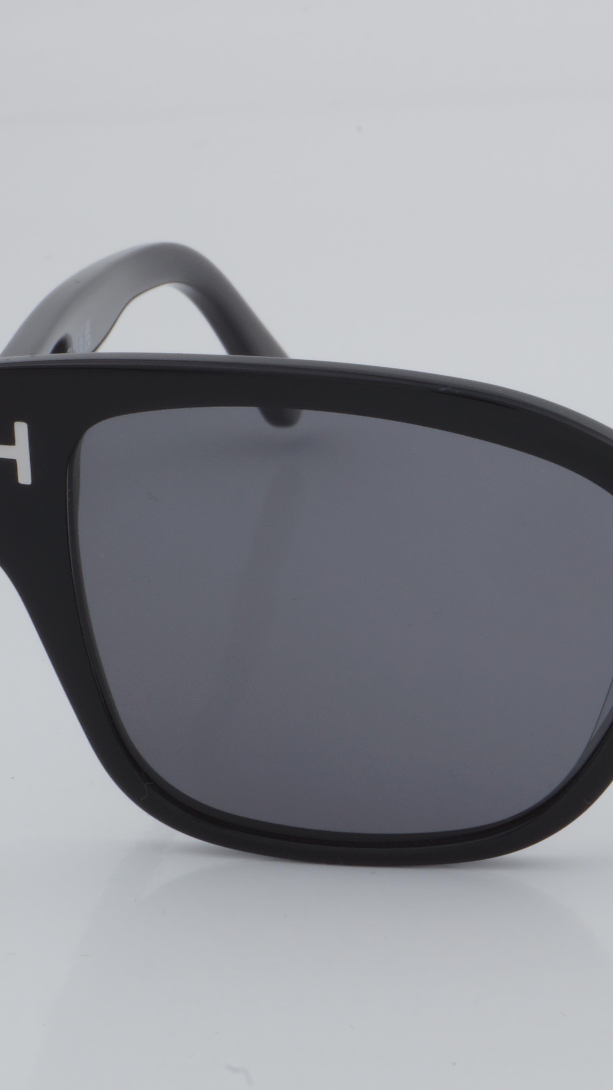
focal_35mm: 130
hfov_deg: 9.2
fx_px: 3751
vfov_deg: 16.5
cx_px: 754
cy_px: 545
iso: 100
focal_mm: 55
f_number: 32
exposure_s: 1/4
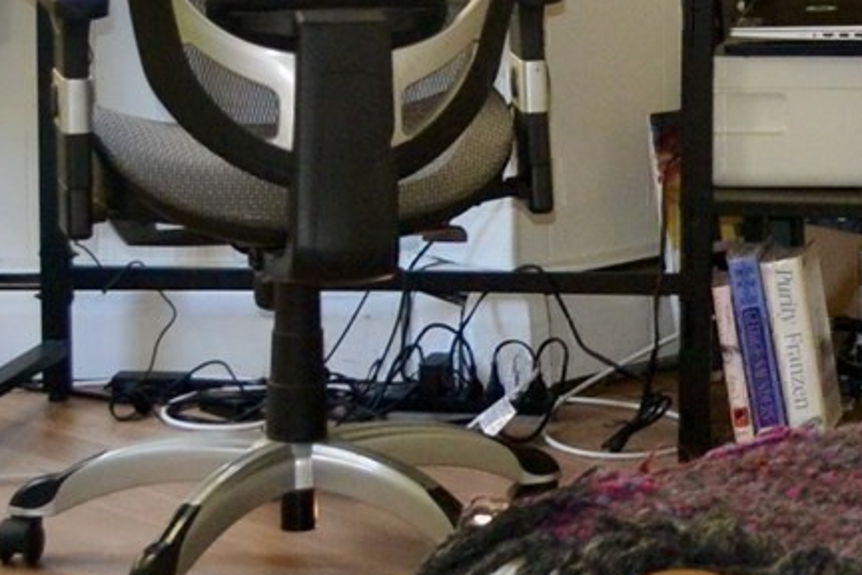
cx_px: 1317
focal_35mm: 128
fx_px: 3065
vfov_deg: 10.4
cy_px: -205
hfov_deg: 14.8
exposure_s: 1/60
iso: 720
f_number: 3.5
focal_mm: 18
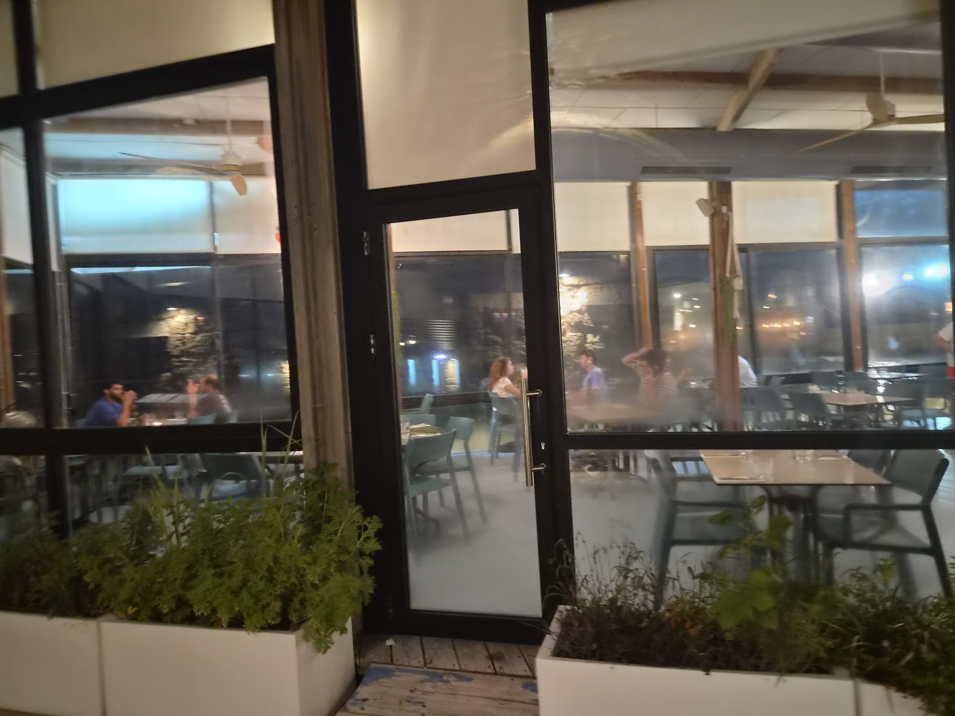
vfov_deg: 58.9
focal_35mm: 23
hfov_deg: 73.9
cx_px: 478
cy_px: 358
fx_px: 635
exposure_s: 1/33
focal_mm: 5.4
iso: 1250
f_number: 1.8
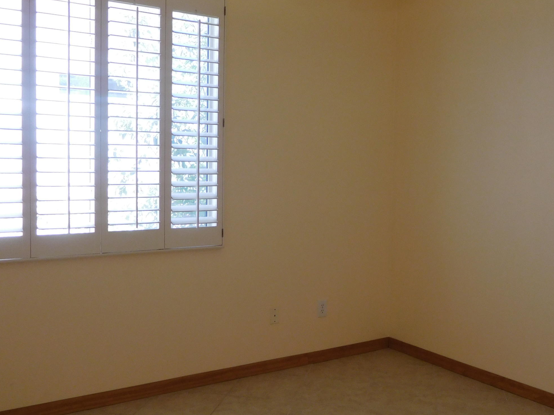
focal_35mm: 38
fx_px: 608
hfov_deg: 49.0
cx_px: 292
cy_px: 200
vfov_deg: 37.7
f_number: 3.4
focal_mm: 4.5
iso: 140
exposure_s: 1/30
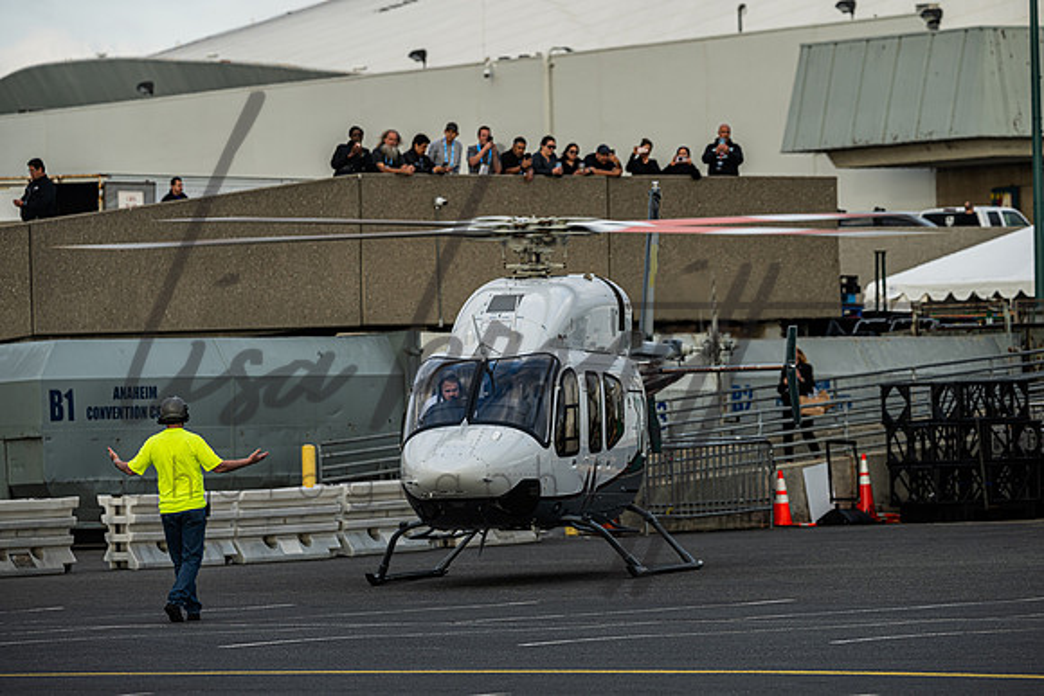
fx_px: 7947
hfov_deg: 7.5
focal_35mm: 274
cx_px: 523
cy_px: 312
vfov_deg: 5.0
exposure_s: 1/200
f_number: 7.1
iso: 125
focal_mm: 240
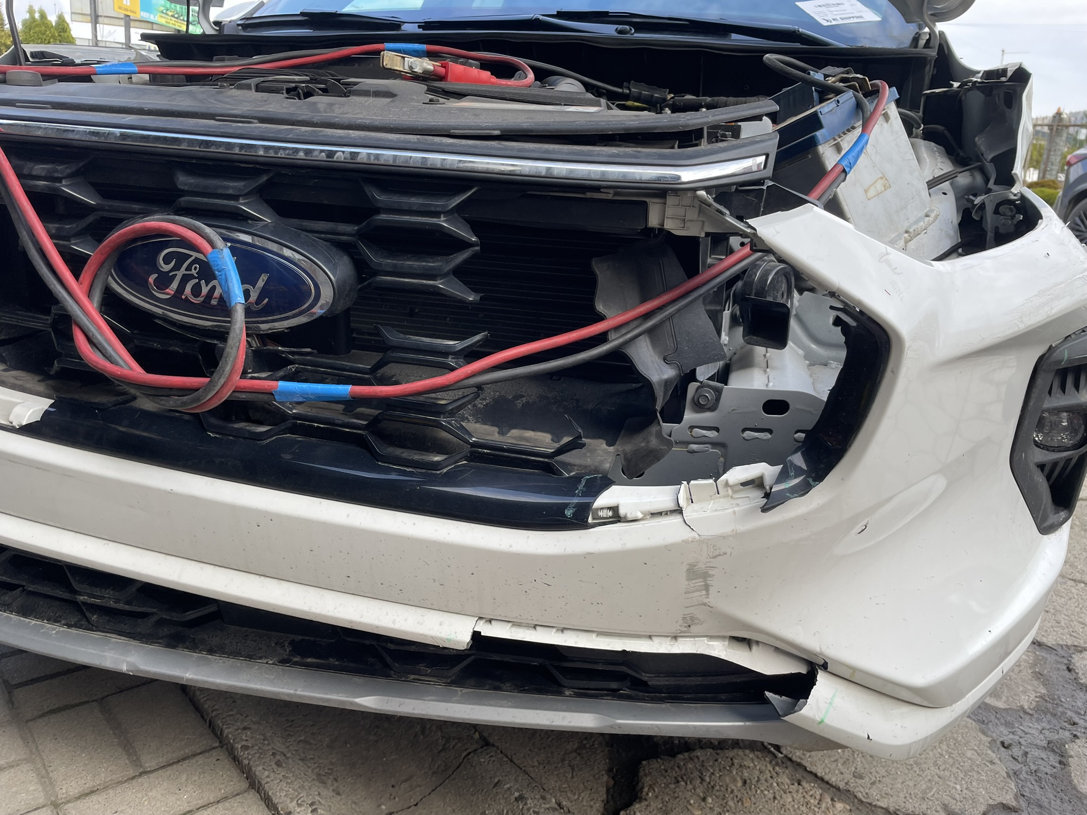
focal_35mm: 26
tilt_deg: -14.5
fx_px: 816
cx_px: 544
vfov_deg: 53.1
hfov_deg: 67.3
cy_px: 408
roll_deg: -3.1
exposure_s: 1/276
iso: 32
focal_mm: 4.2
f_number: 1.6
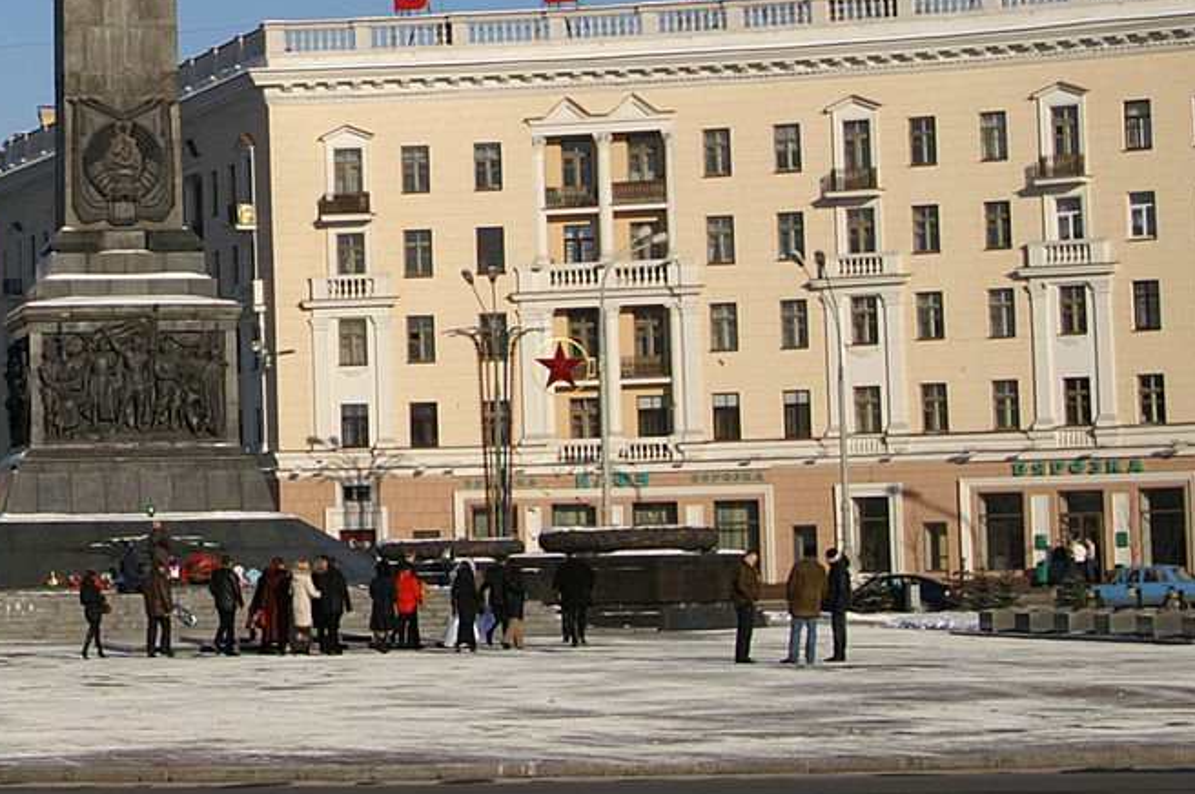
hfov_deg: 16.2
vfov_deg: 11.0
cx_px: -109
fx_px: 4079
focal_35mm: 123
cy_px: 14
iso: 100
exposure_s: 1/1500
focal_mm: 28
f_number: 5.6
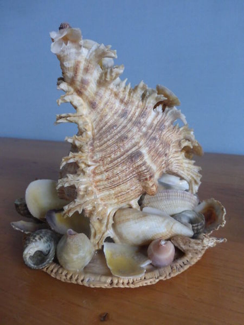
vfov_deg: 69.4
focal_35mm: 25
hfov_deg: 54.9
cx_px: 122
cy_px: 162
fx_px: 235
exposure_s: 1/25
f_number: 3.3
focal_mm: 4.3
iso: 400
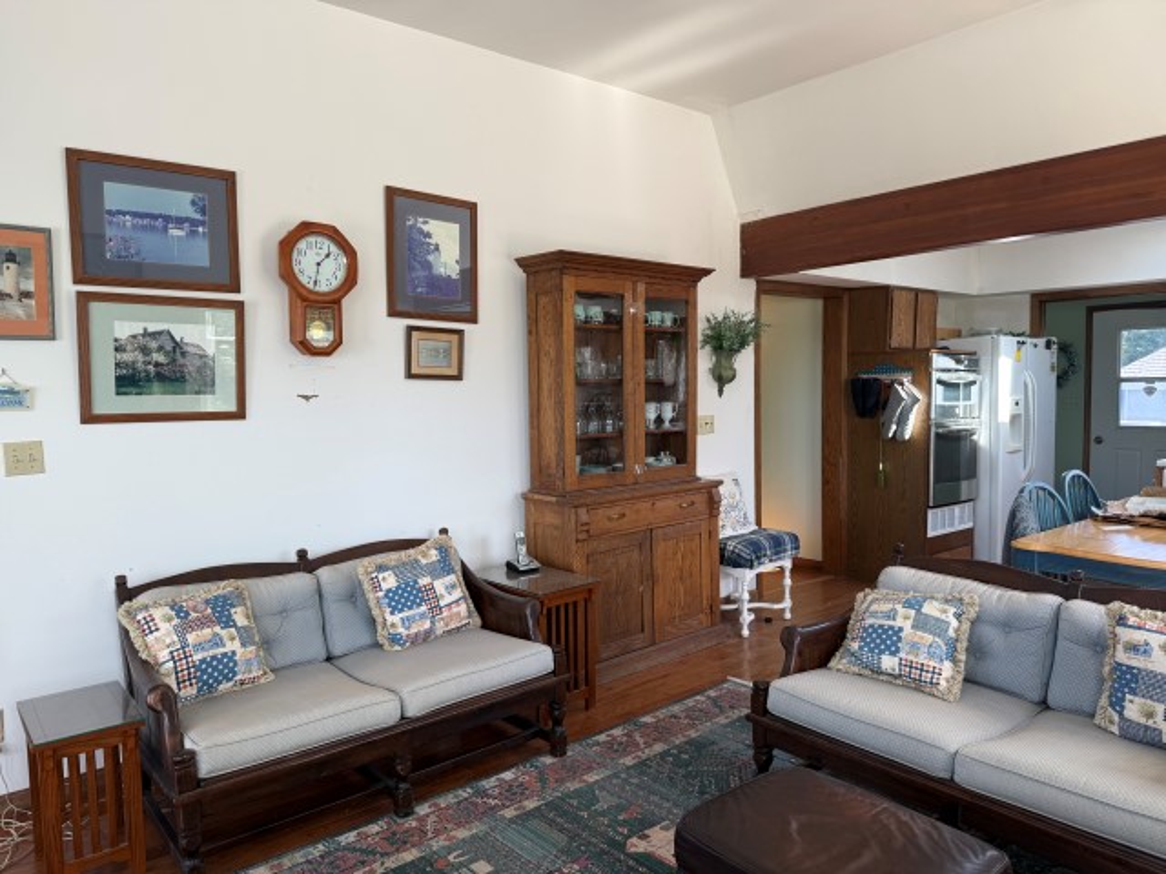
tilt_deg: -3.7
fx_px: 808
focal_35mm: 24
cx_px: 583
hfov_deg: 71.6
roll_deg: +1.0
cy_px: 437
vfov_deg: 56.8
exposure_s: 1/121
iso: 80
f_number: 1.78
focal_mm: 6.76
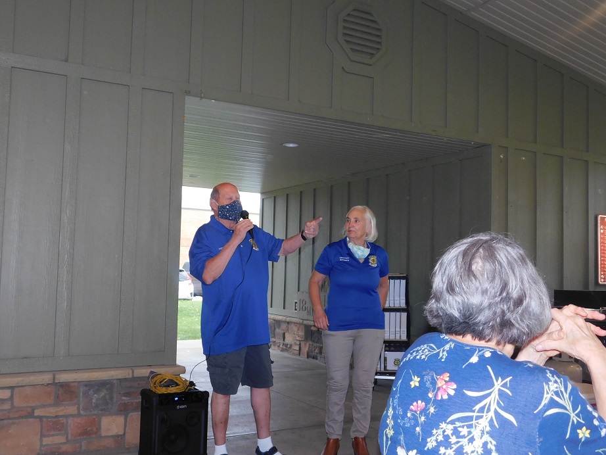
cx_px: 303
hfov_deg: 51.3
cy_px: 228
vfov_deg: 39.7
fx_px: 630
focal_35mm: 36
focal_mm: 6.3
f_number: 3.5
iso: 280
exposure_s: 1/30
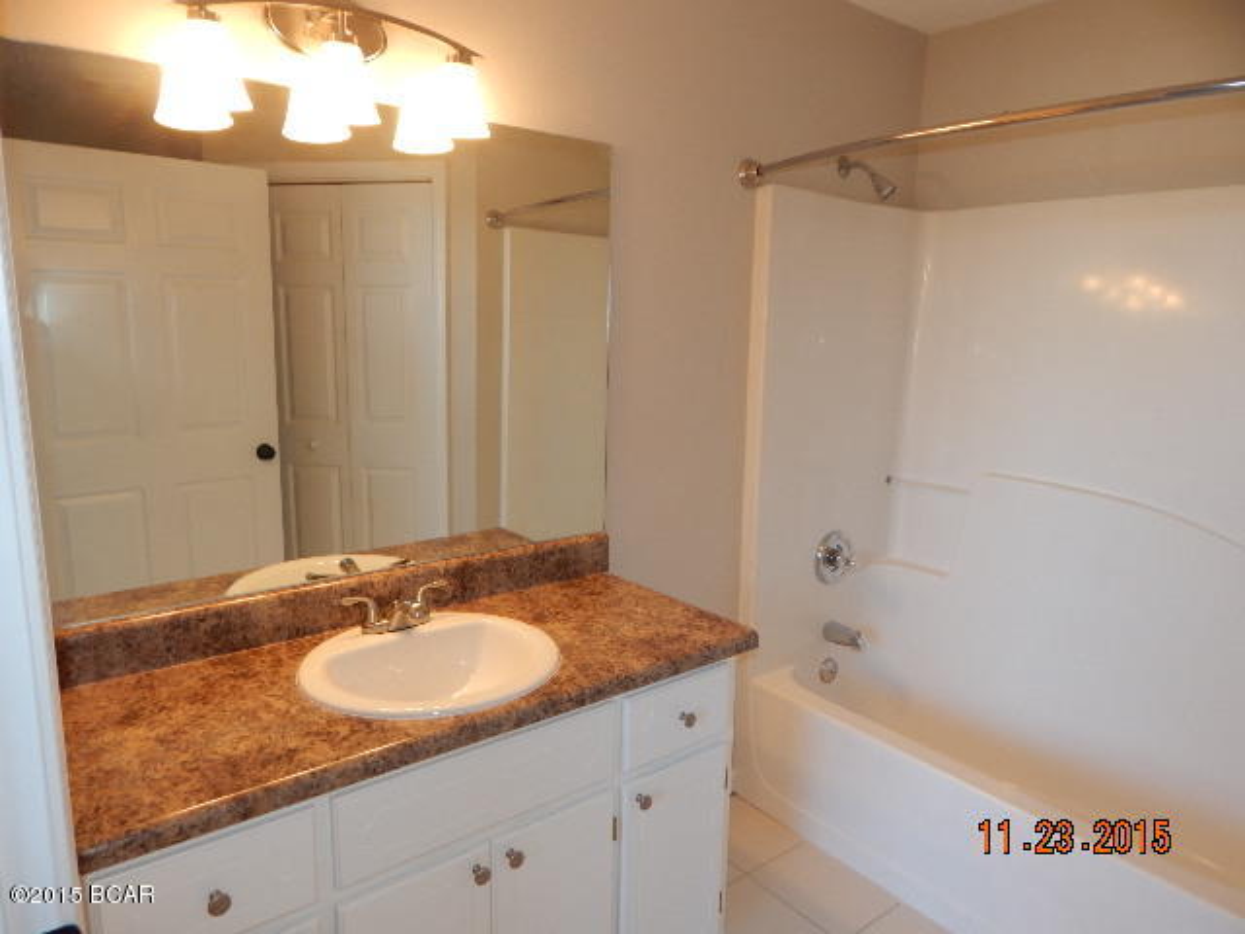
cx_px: 622
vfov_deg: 61.1
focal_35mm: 22
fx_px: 791
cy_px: 467
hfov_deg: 76.4
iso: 125
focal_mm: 4
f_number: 3
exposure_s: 1/30
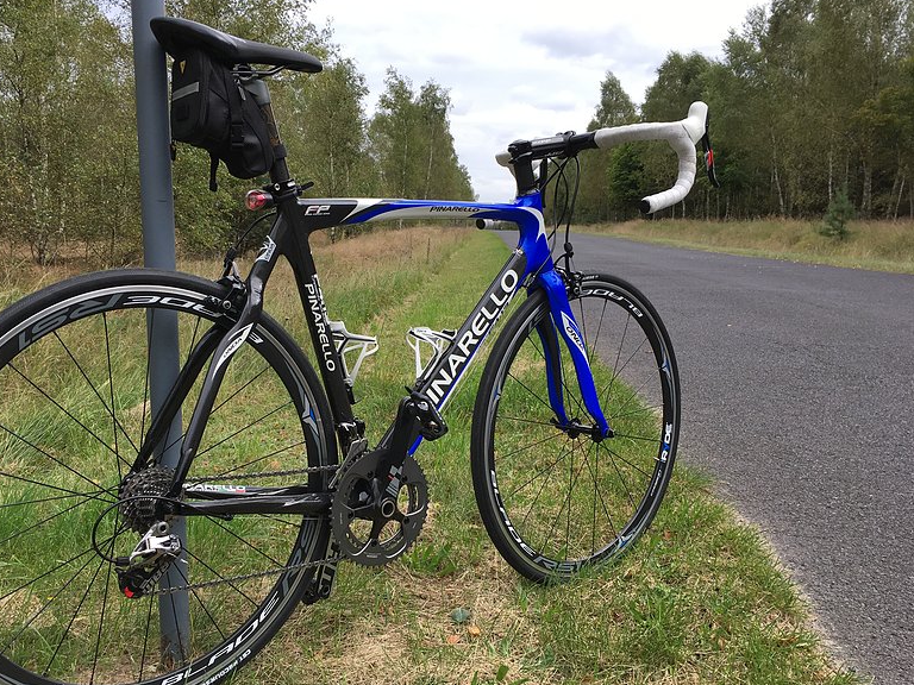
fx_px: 898
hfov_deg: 53.7
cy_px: 387
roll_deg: -1.8
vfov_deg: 41.7
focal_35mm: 34
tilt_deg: -10.0
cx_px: 387
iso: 25
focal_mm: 4.15
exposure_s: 1/601
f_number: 2.2
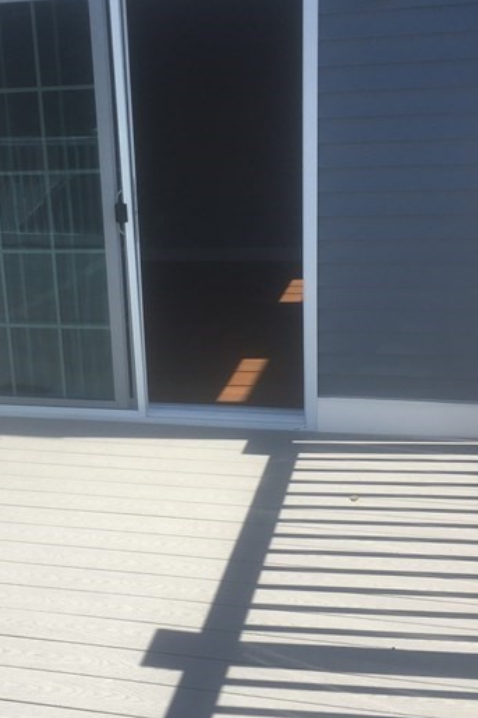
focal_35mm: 45
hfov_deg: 29.7
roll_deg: +2.4
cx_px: 176
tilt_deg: -15.5
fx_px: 897
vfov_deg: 43.6
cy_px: 350
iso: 25
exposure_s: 1/1202
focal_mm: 4.15
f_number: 2.2
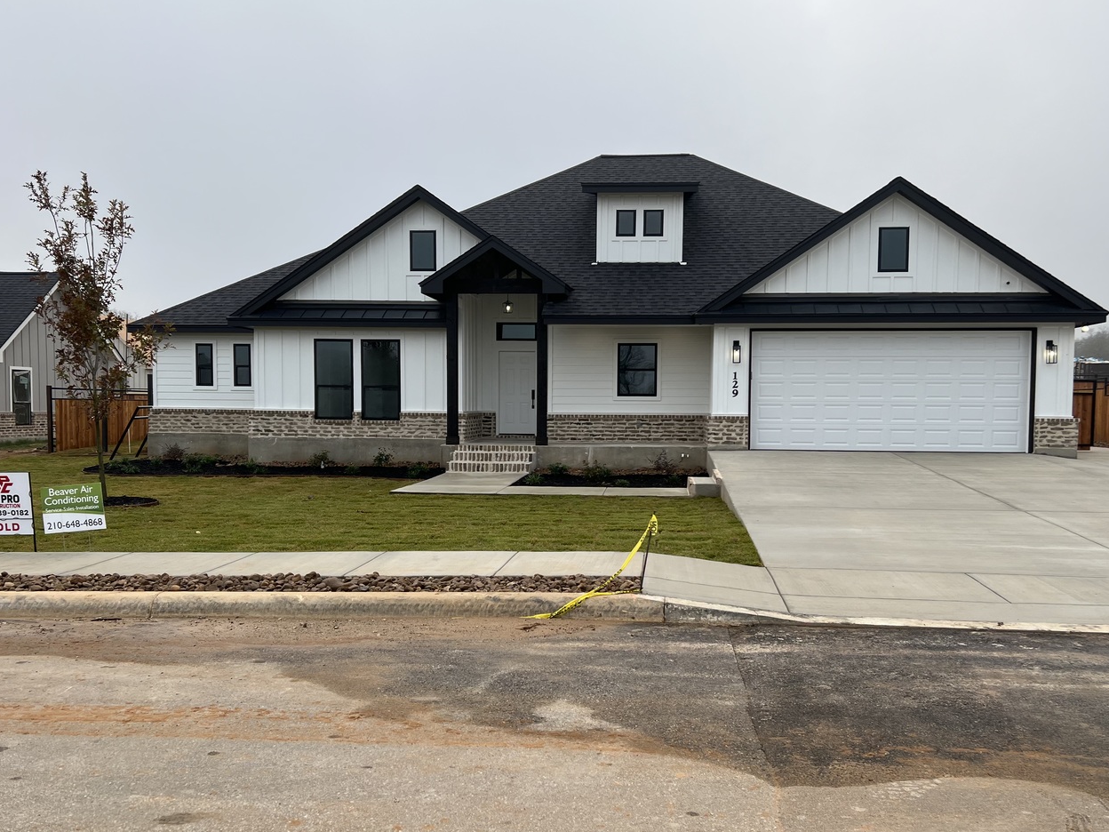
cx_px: 577
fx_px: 961
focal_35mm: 30
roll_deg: -0.1
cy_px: 449
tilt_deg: -2.6
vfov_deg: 46.8
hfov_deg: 59.9
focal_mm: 5.7
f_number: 1.5
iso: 50
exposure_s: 1/846
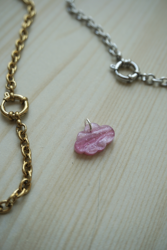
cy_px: 125
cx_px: 84
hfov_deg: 33.0
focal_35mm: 40
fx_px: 282
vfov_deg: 47.9
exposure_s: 1/160
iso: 125
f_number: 4.5
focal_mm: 27
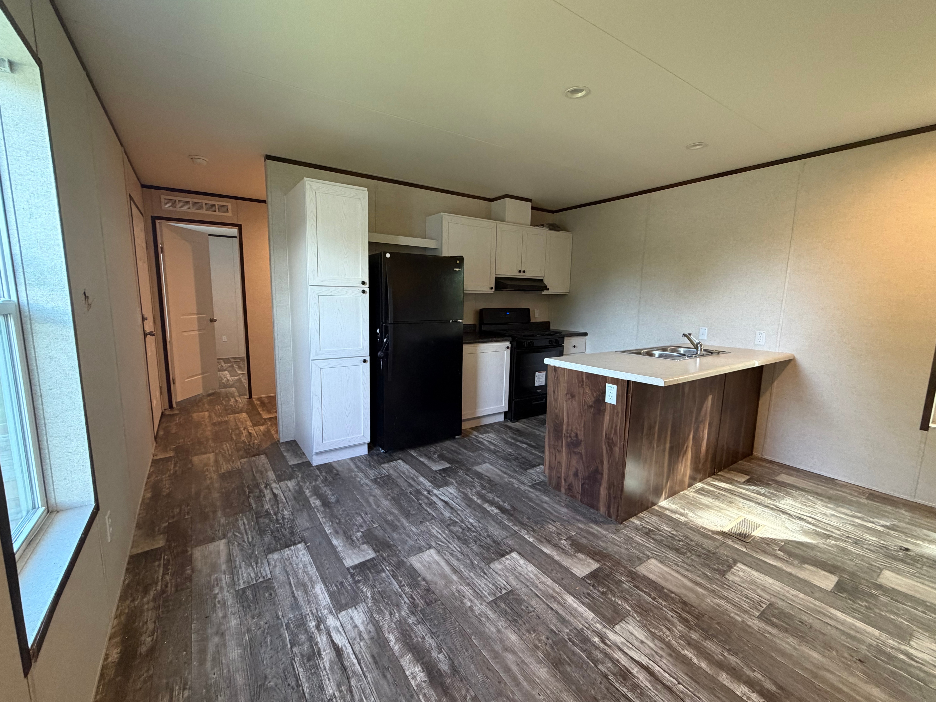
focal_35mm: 14
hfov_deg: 102.1
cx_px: 468
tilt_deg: -8.2
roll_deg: +1.1
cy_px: 351
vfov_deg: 85.7
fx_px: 379
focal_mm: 2.22
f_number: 2.2
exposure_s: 1/60
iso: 320
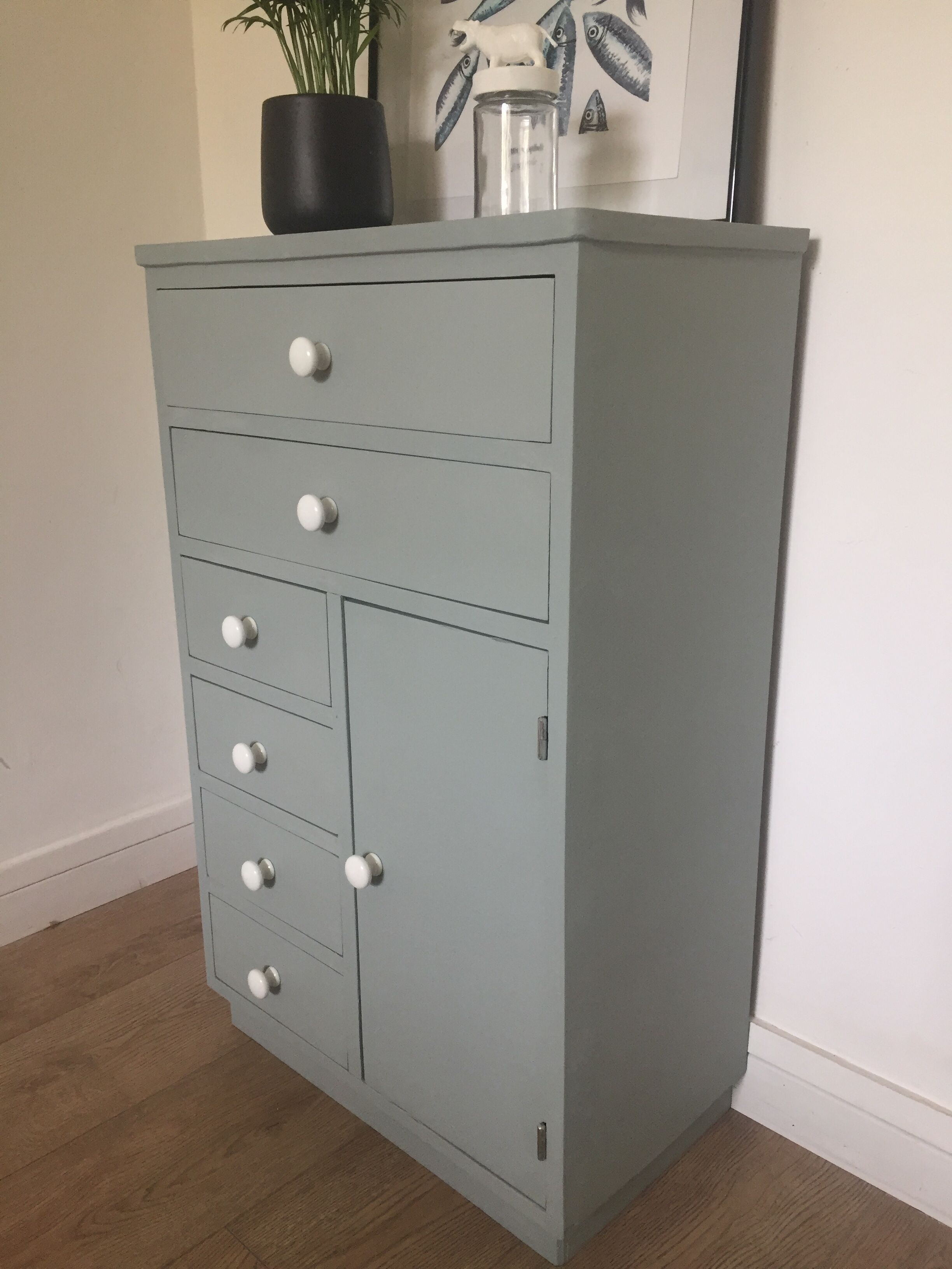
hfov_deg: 48.2
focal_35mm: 29
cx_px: 476
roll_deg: +0.4
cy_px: 634
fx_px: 1063
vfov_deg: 61.7
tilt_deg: -16.9
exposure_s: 1/33
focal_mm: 4.15
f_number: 2.2
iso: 125
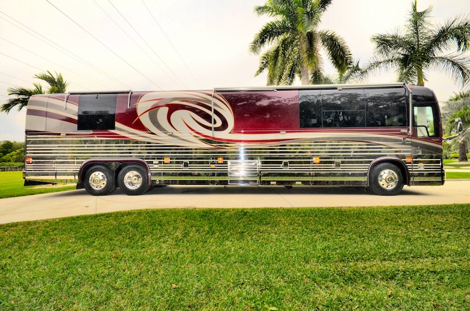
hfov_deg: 100.5
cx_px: 235
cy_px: 156
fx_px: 195
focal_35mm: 15
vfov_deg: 77.1
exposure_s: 1/250
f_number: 14
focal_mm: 10
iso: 400
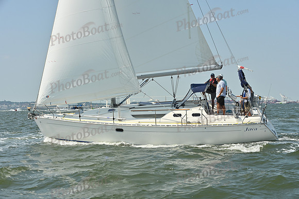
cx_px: 150
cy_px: 100
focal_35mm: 70
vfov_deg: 19.5
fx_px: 581
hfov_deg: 28.8
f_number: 9
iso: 320
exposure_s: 1/1250
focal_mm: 70
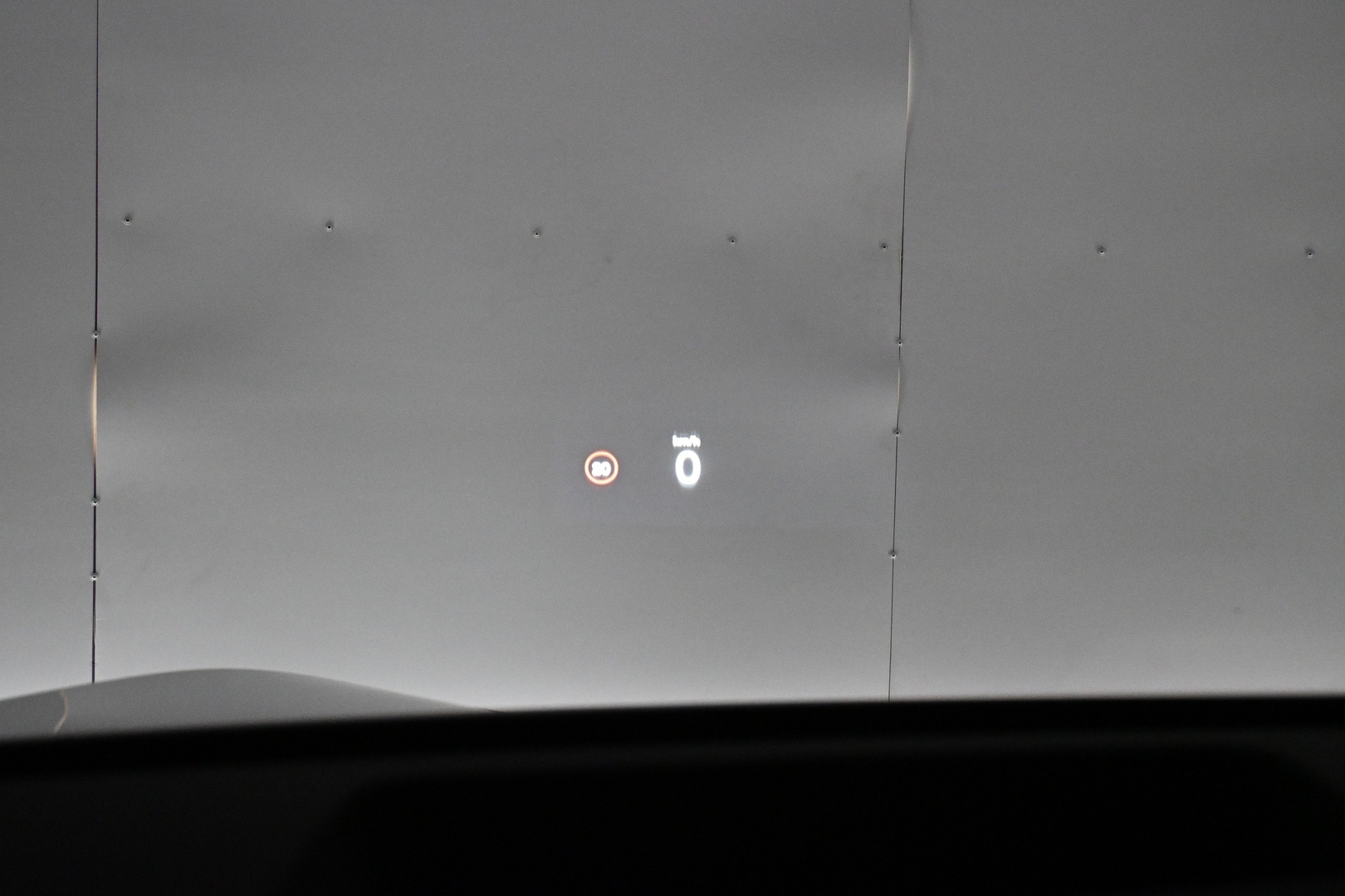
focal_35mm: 46
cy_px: 448
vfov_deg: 29.4
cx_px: 672
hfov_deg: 43.0
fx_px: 1709
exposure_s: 1/500
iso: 4000
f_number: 6.3
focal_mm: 30.5
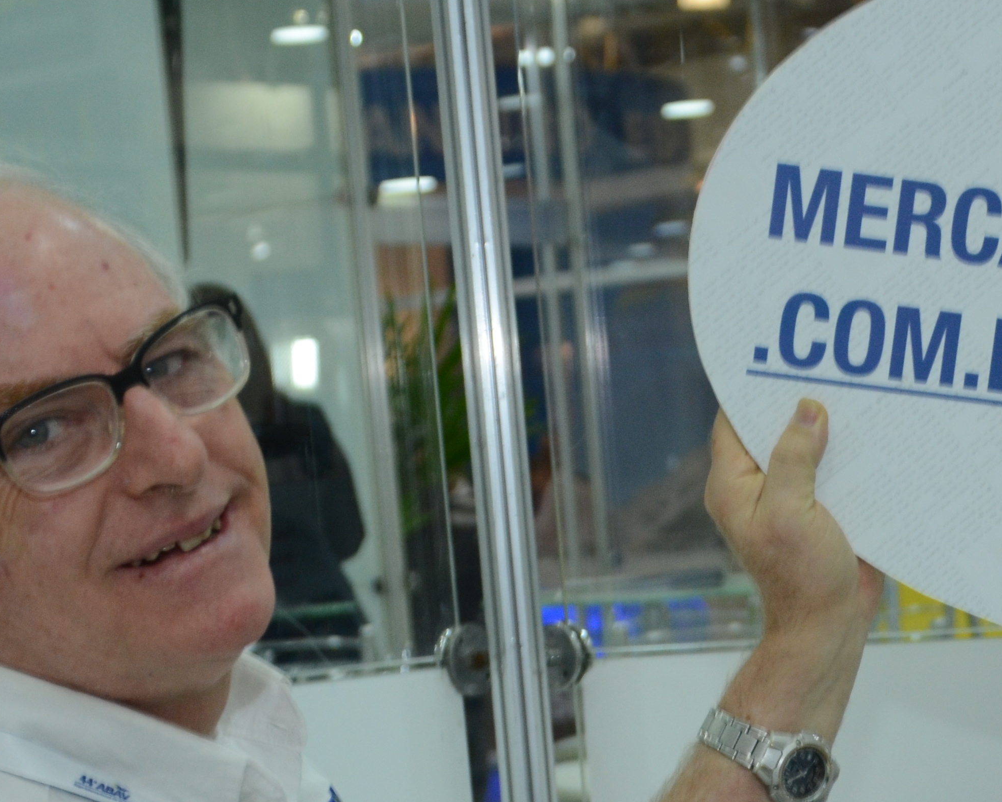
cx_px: 731
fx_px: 3945
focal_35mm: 133
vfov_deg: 11.5
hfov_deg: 14.4
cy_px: 727
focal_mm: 38
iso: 640
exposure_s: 1/80
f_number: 4.5
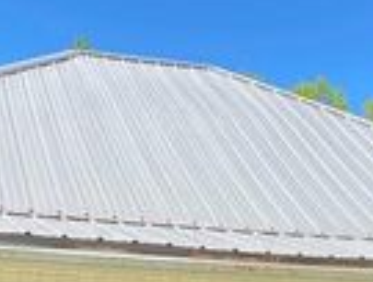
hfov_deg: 20.4
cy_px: 458
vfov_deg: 14.2
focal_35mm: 96
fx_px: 1037
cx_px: 216
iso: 32
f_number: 1.8
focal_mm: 4.25
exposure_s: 1/340
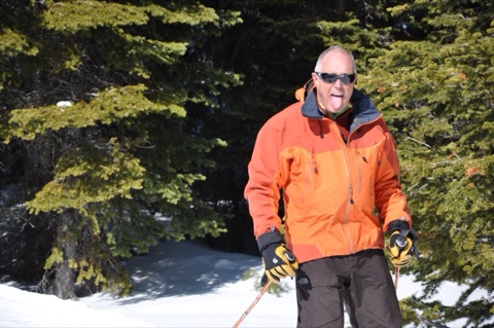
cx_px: 247
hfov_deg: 13.1
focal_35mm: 158
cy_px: 164
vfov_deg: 8.7
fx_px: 2159
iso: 200
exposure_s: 1/640
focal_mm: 105
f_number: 6.3
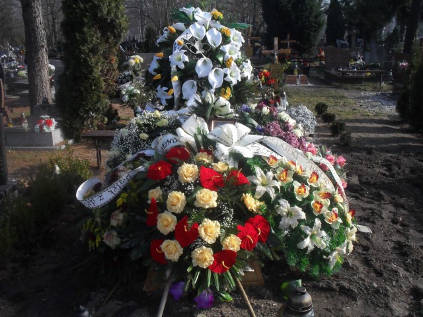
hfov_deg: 52.6
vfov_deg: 40.7
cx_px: 212
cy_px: 158
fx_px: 428
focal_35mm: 35
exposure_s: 1/250
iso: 200
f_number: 8.4
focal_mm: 6.3
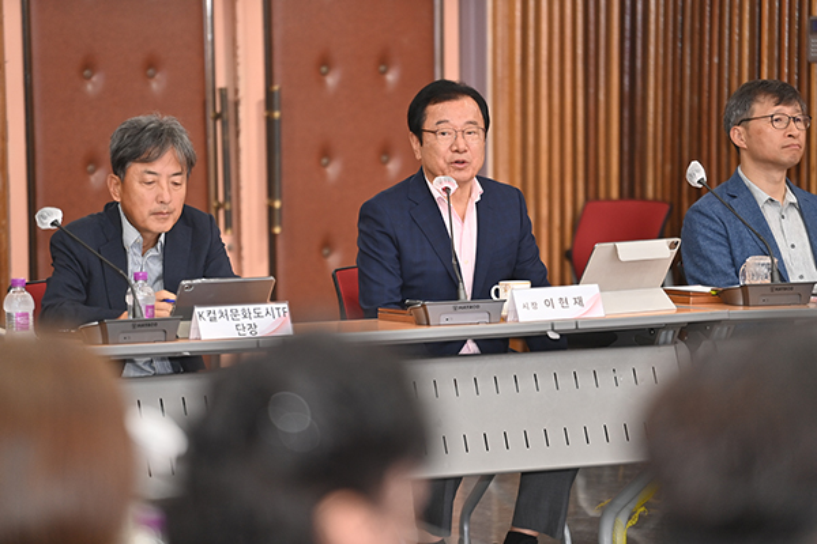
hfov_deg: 10.3
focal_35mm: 200
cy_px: 272
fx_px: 4539
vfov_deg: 6.9
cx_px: 408
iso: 800
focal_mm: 200
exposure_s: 1/80
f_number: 2.8
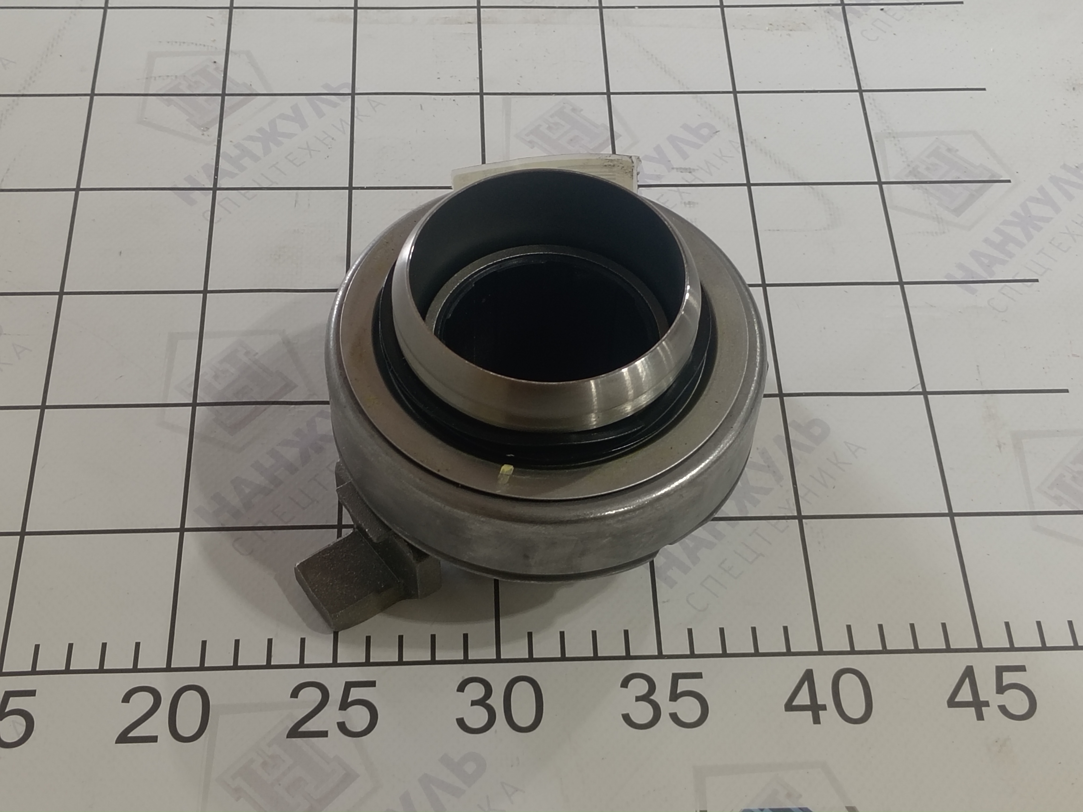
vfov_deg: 27.0
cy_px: 406
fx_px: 1689
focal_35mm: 54
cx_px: 542
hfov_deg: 35.5
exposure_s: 1/100
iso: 336
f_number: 1.9
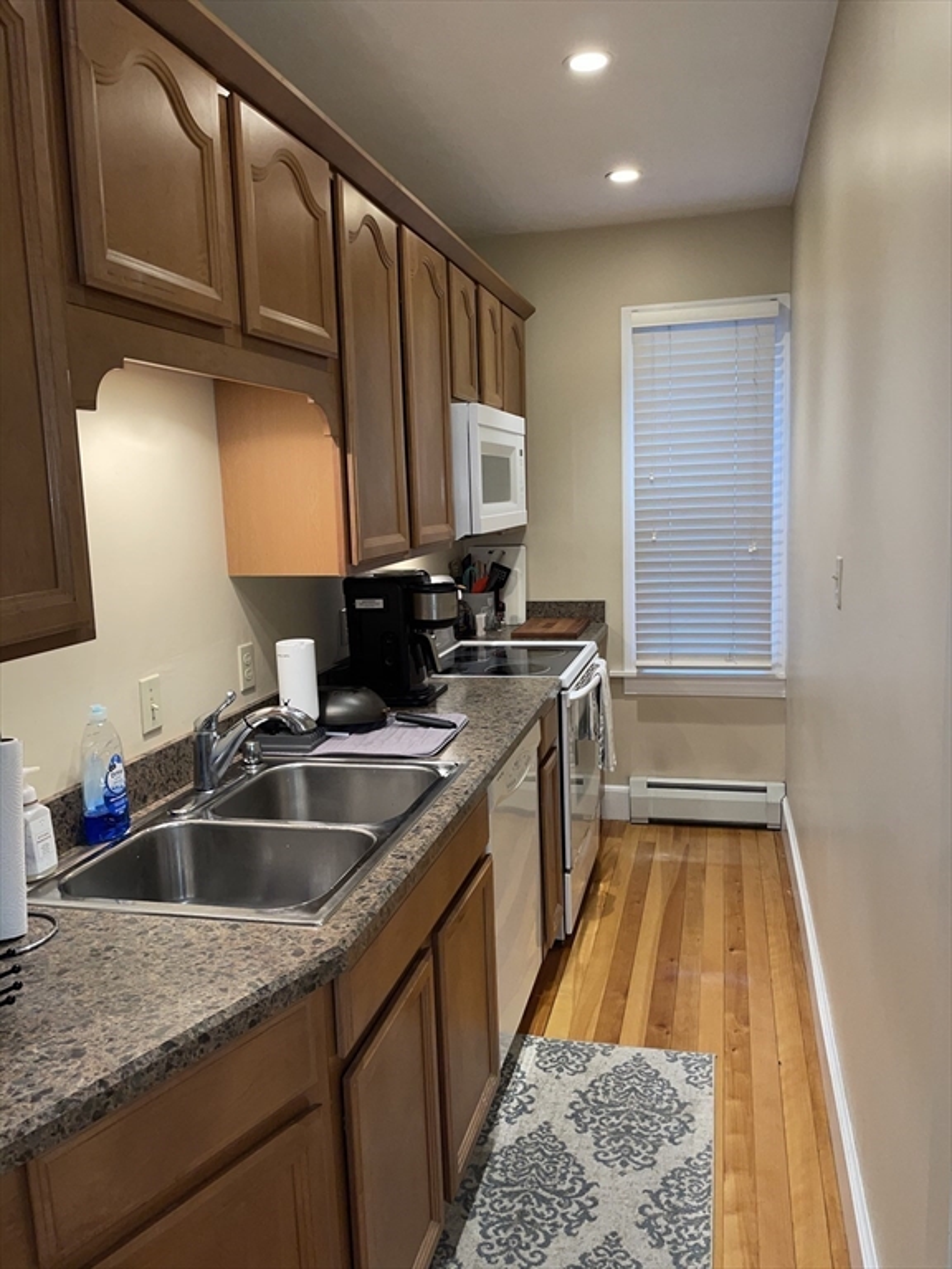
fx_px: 953
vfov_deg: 67.3
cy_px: 634
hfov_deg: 53.1
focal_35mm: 26
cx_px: 476
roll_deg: +2.1
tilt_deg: -7.0
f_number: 1.6
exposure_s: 1/17
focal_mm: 4.2
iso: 50
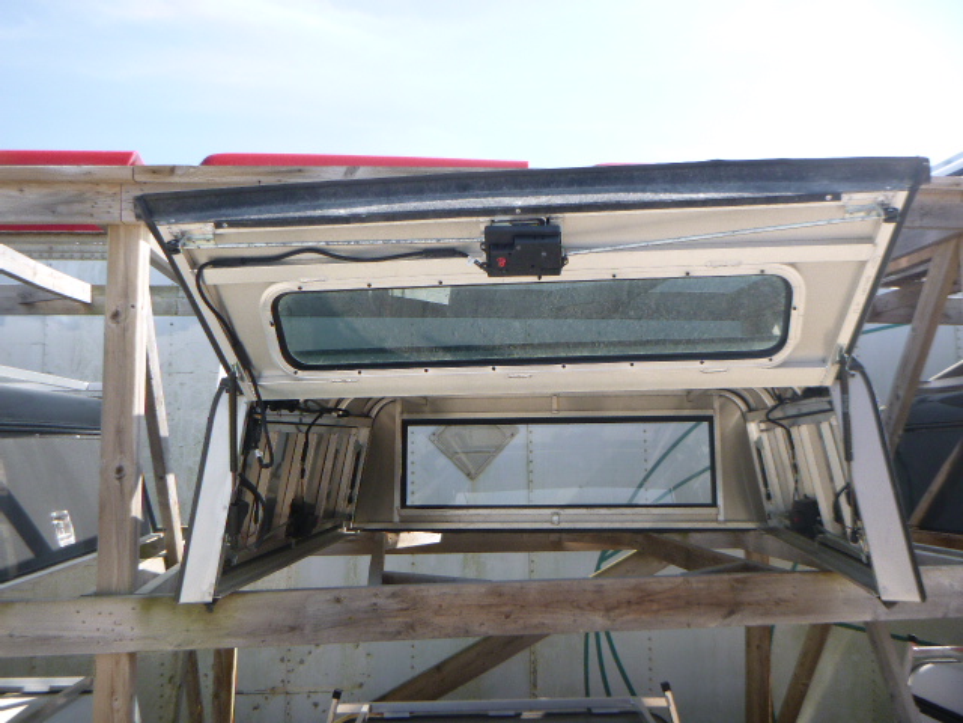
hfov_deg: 55.4
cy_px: 362
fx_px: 918
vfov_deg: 42.9
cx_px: 482
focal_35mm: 33
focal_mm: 5.9
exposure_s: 1/200
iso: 100
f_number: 4.3
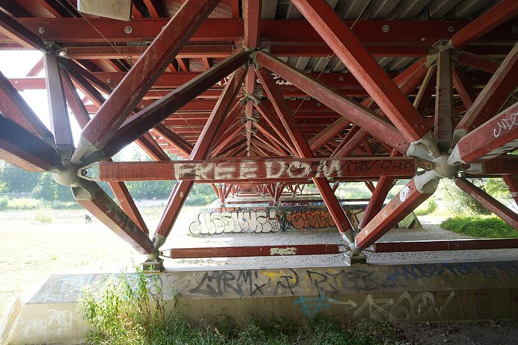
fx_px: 345
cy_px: 172
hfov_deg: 73.8
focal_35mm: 24
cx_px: 259
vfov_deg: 53.1
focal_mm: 24
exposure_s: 1/60
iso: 125
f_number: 4
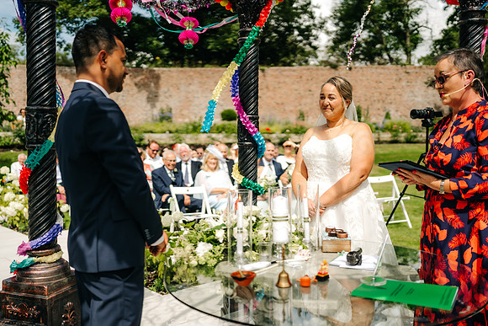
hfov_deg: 54.4
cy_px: 163
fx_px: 475
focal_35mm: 35
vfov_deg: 37.9
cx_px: 244
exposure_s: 1/8000
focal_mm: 35
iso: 100
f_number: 1.4
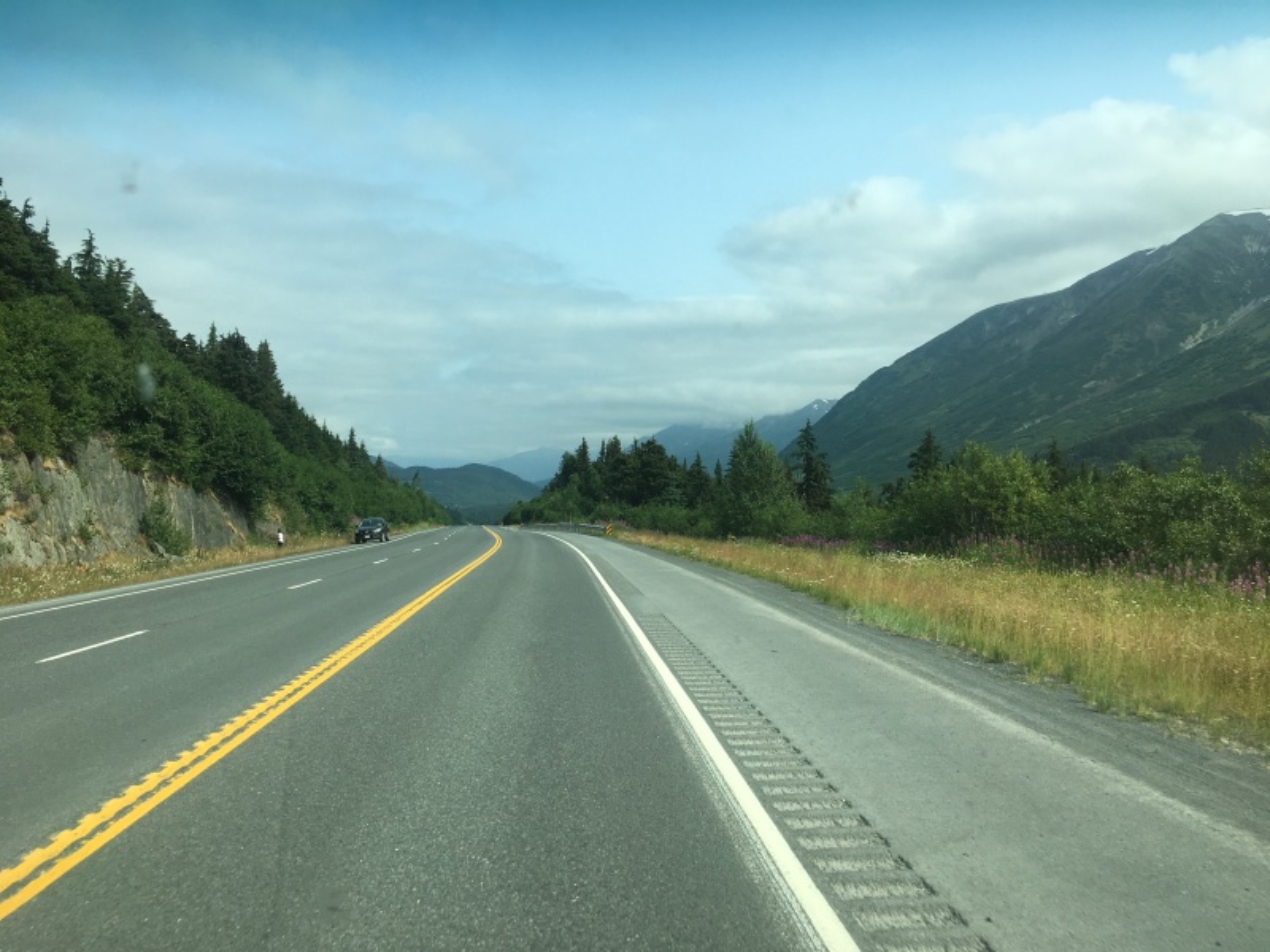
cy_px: 476
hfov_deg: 61.7
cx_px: 635
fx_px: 1064
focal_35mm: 29
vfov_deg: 48.2
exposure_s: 1/1304
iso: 25
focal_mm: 4.15
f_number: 2.2
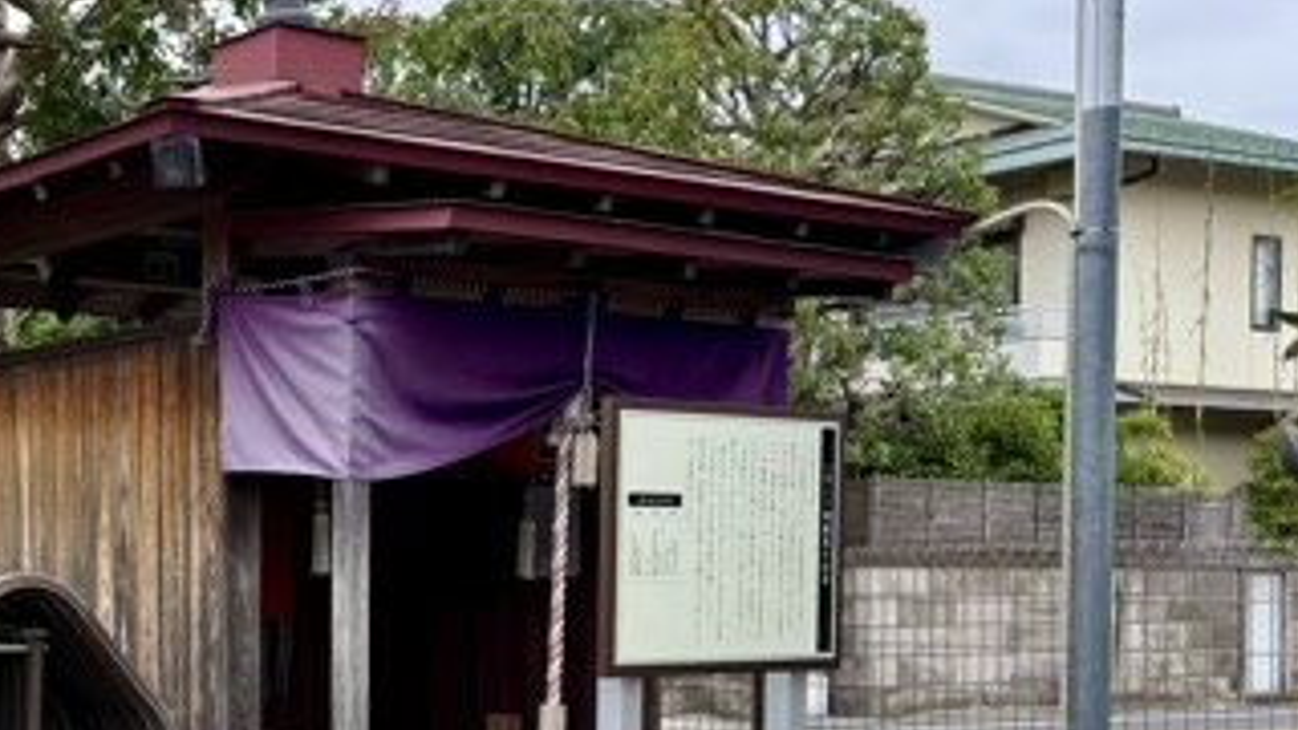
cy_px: 639
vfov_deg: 19.1
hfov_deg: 31.5
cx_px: 28
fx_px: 2134
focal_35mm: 62
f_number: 1.6
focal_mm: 5.96
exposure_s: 1/654
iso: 50
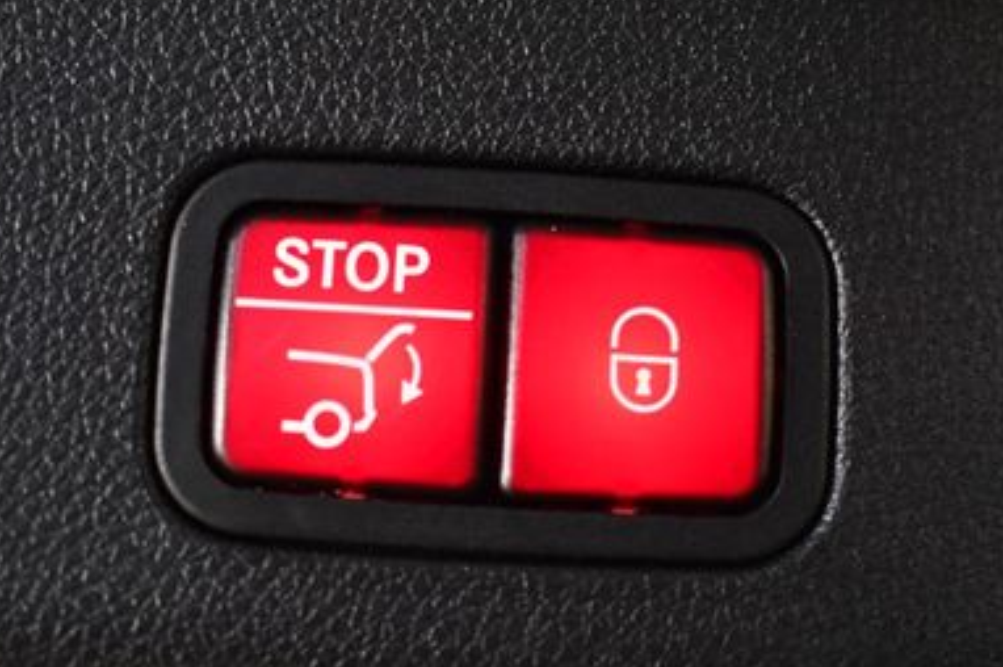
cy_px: 349
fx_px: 1865
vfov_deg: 20.3
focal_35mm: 67
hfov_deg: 30.1
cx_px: 507
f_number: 4
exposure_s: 1/125
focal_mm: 27
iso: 1800
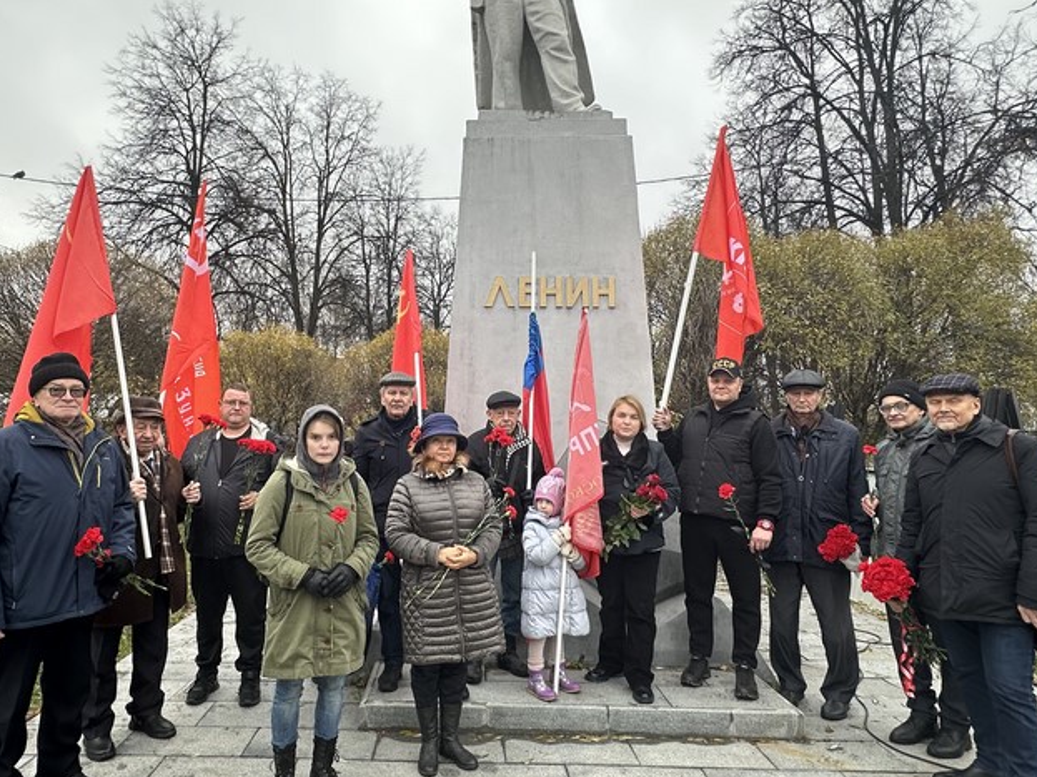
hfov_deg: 73.5
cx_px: 446
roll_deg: -0.7
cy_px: 383
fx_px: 689
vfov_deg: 58.9
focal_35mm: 23
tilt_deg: +3.9
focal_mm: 2.22
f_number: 2.2
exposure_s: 1/147
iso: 40
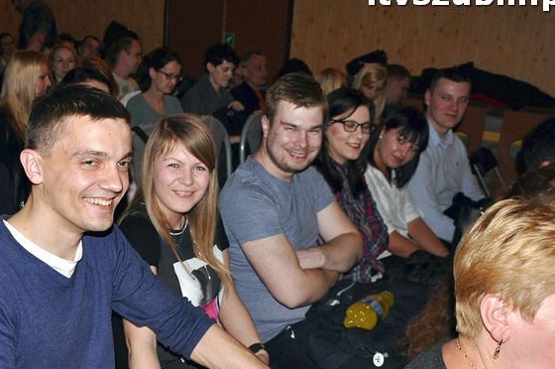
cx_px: 169
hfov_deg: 46.4
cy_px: 244
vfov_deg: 32.3
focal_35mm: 41
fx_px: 631
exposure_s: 1/60
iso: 1000
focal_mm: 18
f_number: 4.5
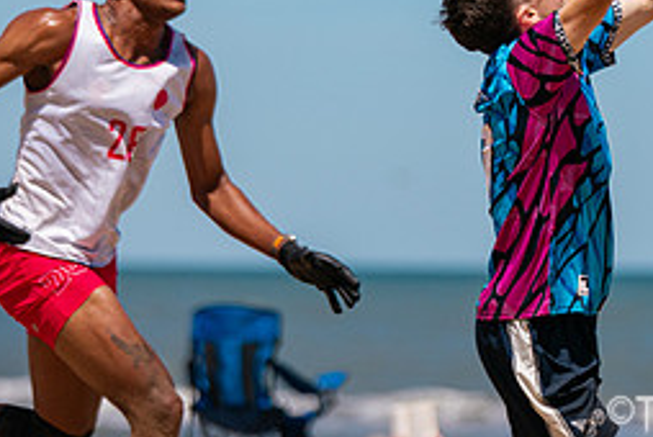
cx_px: 445
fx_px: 6047
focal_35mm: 333
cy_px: 50
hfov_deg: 6.2
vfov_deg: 4.1
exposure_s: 1/10000
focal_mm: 146
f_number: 2.8
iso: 400
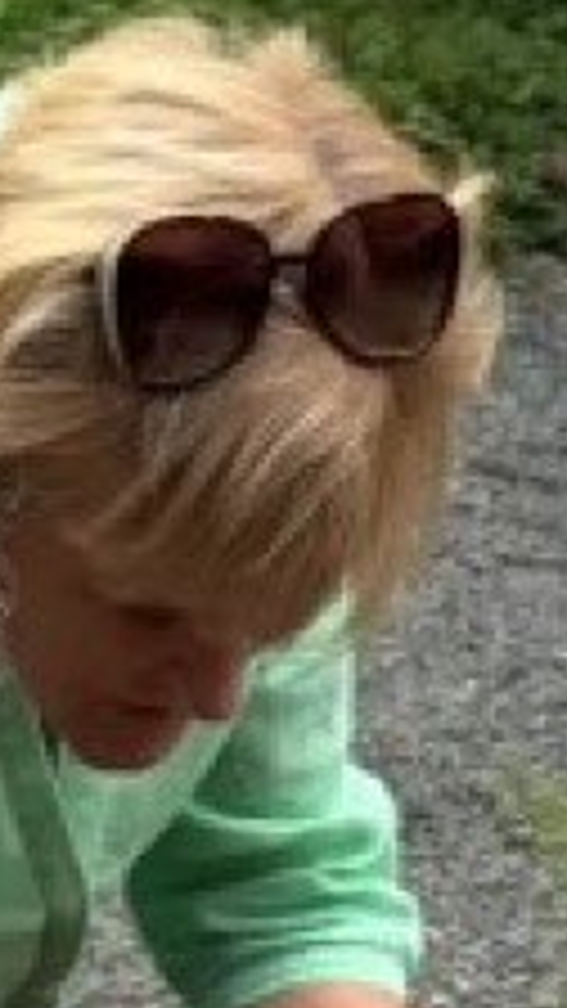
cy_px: 2430
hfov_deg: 6.0
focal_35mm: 202
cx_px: 81
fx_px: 5399
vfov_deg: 9.5
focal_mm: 5.96
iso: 50
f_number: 1.6
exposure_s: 1/884
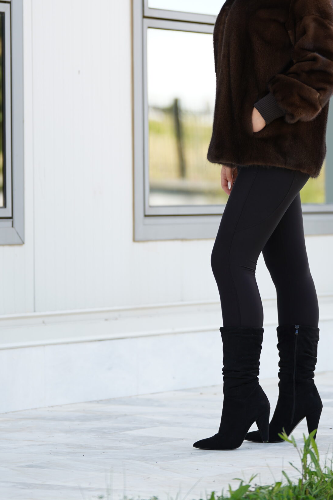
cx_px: 203
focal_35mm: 176
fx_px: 2442
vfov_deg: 11.6
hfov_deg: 7.8
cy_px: 121
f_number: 2.8
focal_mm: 113
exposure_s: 1/250
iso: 100
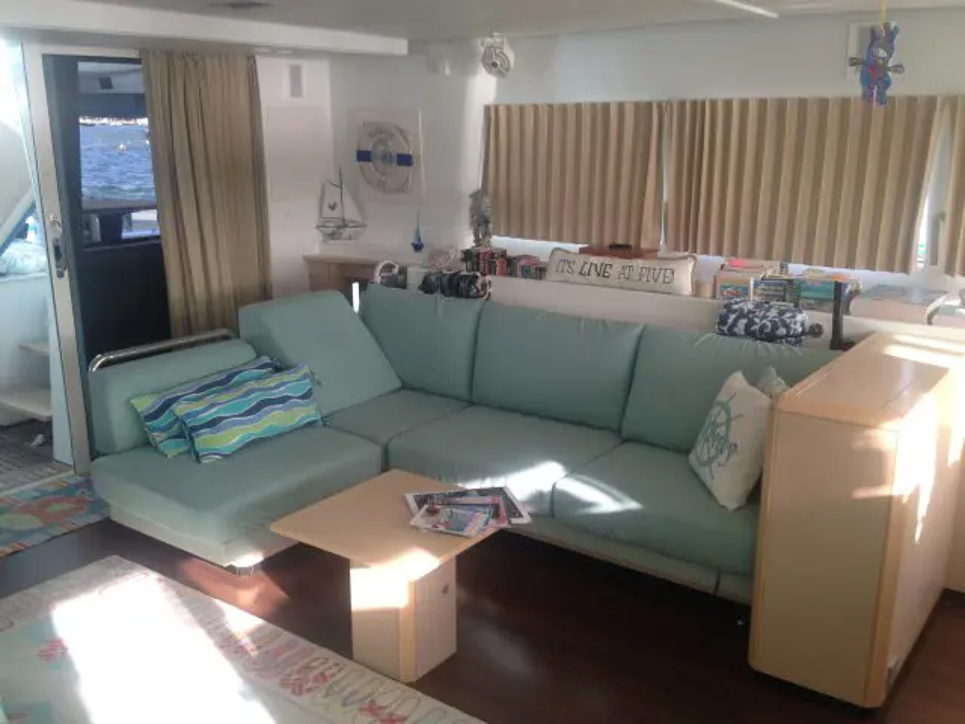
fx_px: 976
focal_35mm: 35
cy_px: 362
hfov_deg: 52.6
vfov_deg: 40.7
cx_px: 482
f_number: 2.4
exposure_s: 1/60
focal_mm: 4.28
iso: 50
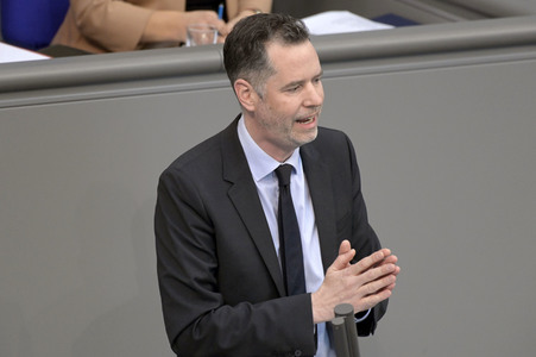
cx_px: 268
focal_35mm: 500
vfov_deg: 2.7
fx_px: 7439
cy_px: 178
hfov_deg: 4.1
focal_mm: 500
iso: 8000
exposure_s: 1/400
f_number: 5.6
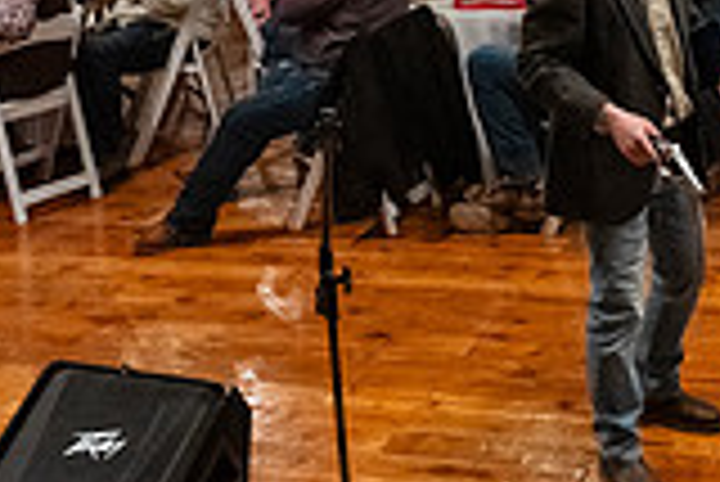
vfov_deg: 15.7
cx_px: 688
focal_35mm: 87
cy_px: 110
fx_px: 1742
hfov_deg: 22.6
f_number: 6.3
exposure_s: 1/40
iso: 6400
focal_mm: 24
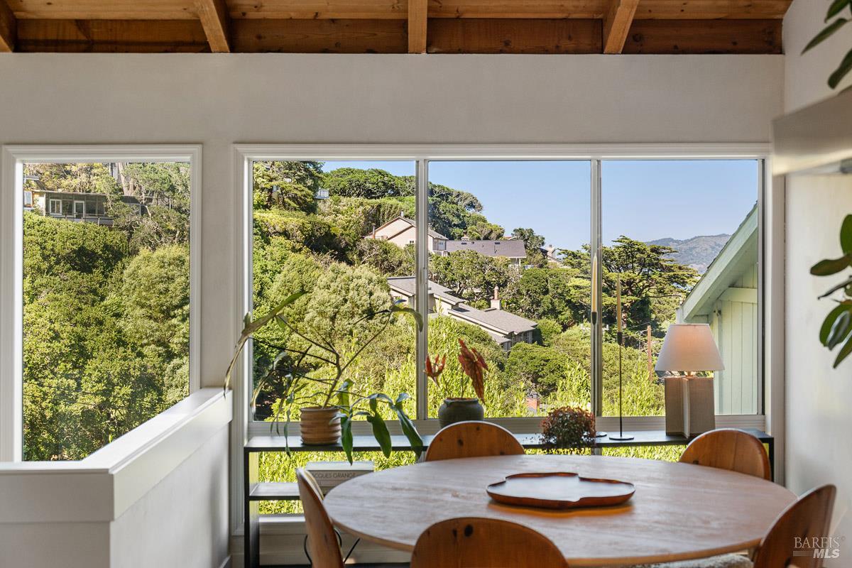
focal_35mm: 45
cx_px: 426
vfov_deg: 29.9
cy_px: 284
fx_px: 1065
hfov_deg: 43.6
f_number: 5.3
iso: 400
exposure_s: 1/100
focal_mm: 45
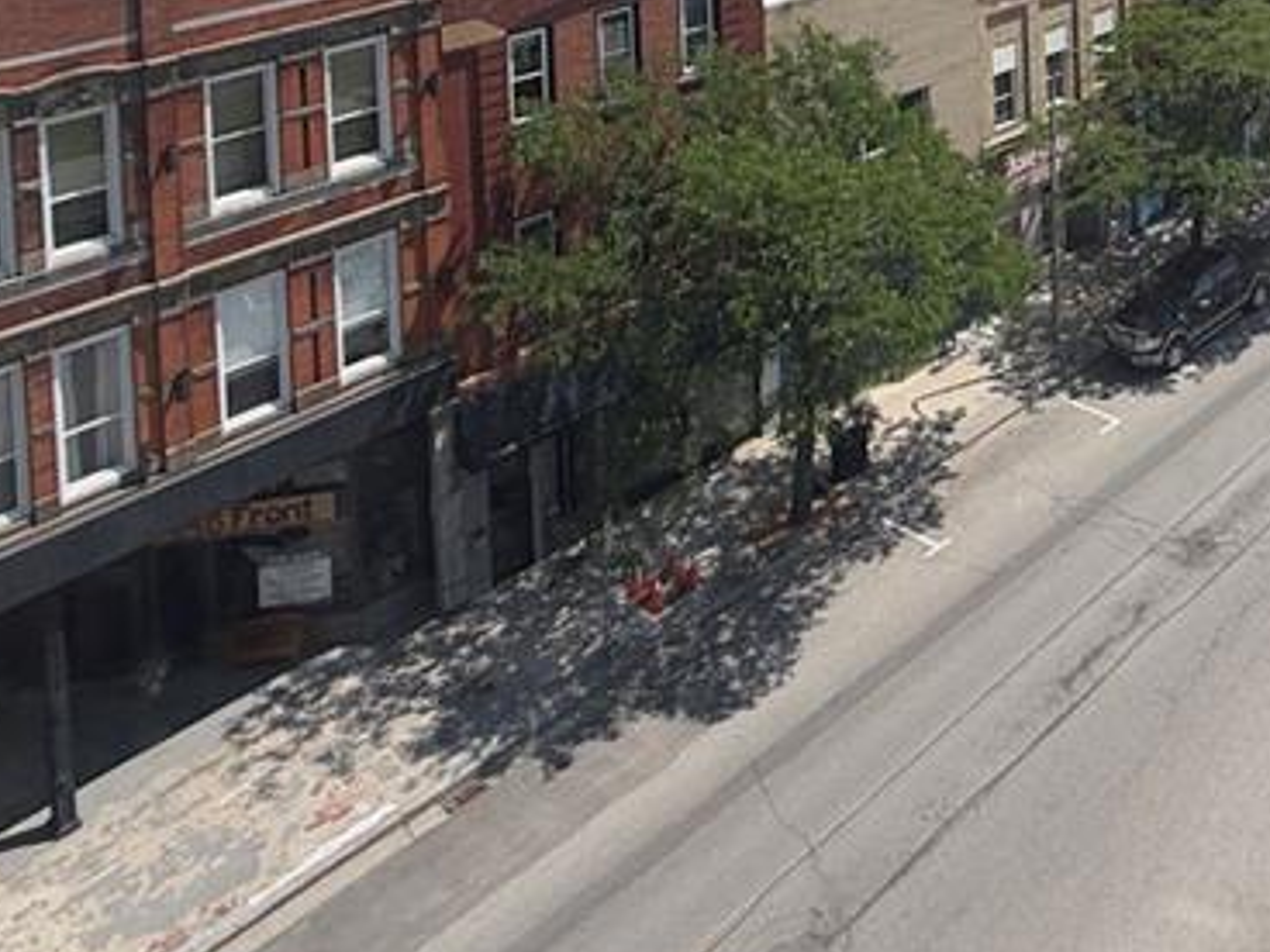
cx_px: 1325
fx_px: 1431
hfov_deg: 40.6
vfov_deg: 28.8
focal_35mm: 39
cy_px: -335
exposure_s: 1/928
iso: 20
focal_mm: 2.22
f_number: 2.2
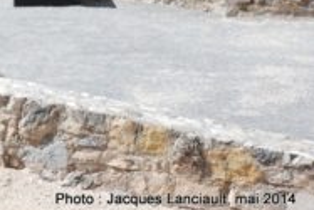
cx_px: -104
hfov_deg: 10.4
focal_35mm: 193
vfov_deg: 7.1
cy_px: -58
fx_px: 1685
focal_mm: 48
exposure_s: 1/800
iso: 1600
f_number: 14
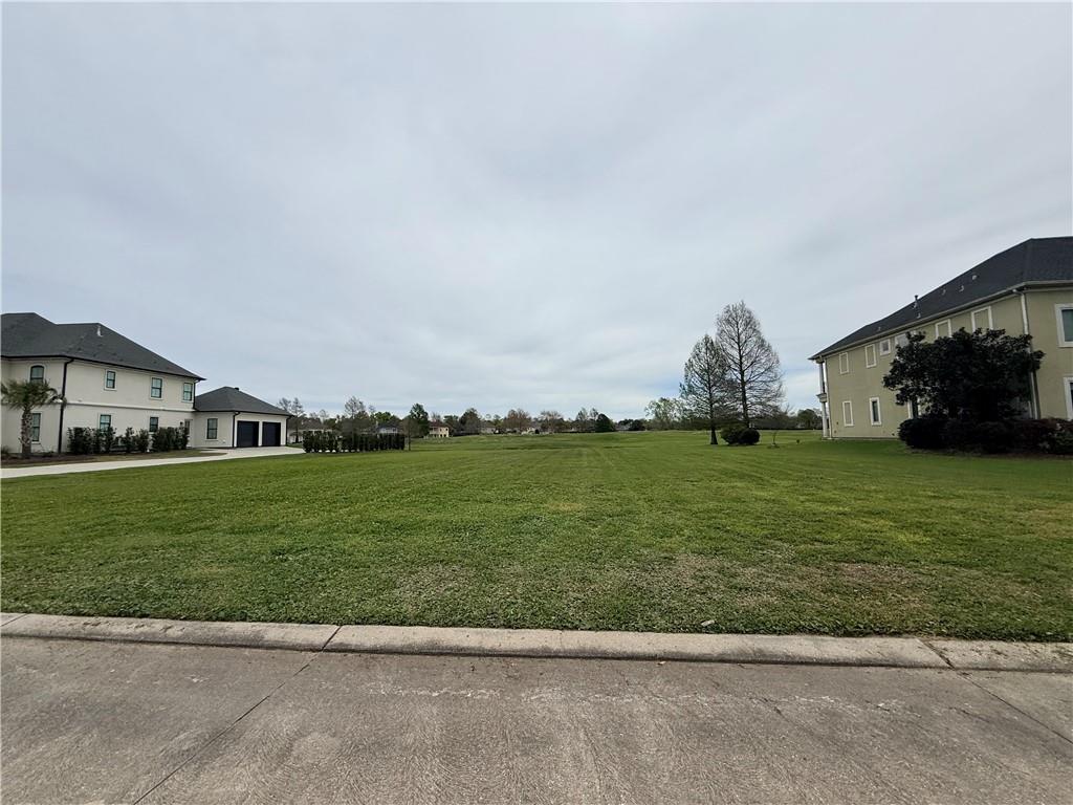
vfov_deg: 85.7
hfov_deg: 102.1
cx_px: 536
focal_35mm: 14
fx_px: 434
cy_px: 402
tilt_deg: +9.3
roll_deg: +1.6
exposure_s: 1/5155
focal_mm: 2.22
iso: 50
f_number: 2.2
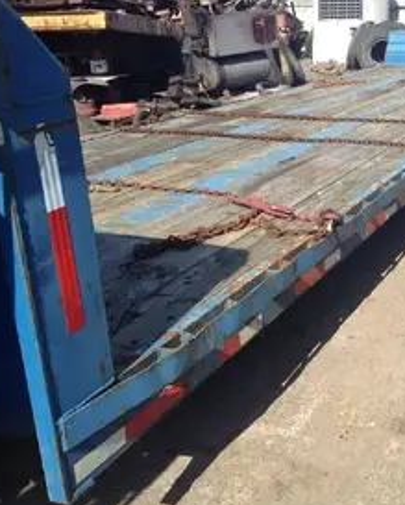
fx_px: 748
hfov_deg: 29.7
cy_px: 246
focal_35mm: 50
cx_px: 313
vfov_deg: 37.3
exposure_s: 1/863
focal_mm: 4.28
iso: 50
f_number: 2.4
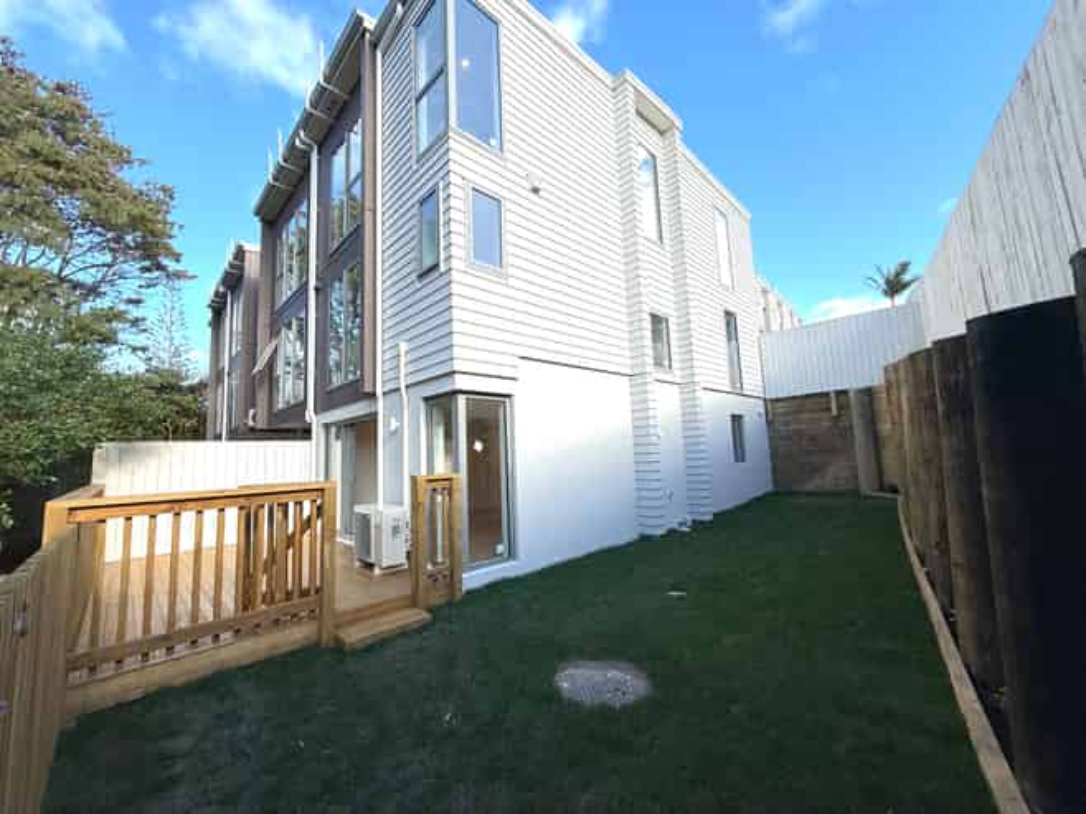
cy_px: 407
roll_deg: +2.4
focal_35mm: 14
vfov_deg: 85.6
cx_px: 543
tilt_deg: +7.0
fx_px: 439
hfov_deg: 102.1
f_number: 2.2
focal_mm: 2.22
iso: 50
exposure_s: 1/742
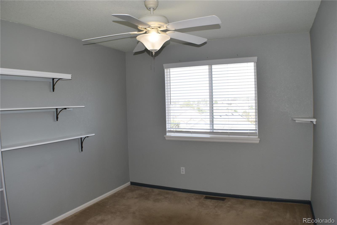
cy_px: 112
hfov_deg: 53.1
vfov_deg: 36.9
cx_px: 168
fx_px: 337
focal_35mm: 36
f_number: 5.6
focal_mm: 24
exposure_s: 1/125
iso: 320
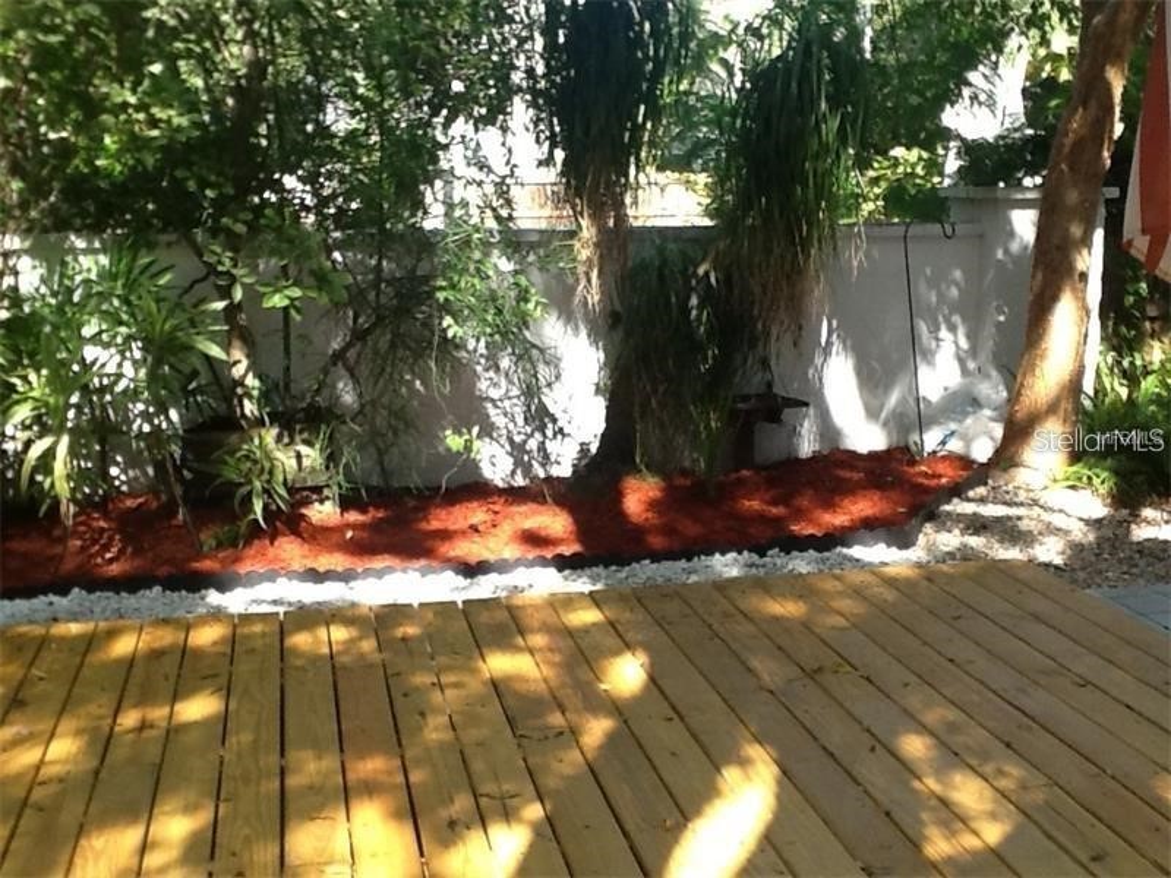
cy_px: 439
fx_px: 1488
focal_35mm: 44
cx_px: 586
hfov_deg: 42.9
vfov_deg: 32.9
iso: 40
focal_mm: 2.03
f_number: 2.4
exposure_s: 1/178
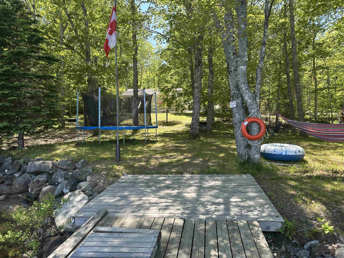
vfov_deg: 56.8
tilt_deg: +2.1
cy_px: 129
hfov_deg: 71.6
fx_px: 239
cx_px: 172
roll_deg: -0.3
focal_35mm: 24
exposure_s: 1/745
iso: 80
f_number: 1.78
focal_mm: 6.86
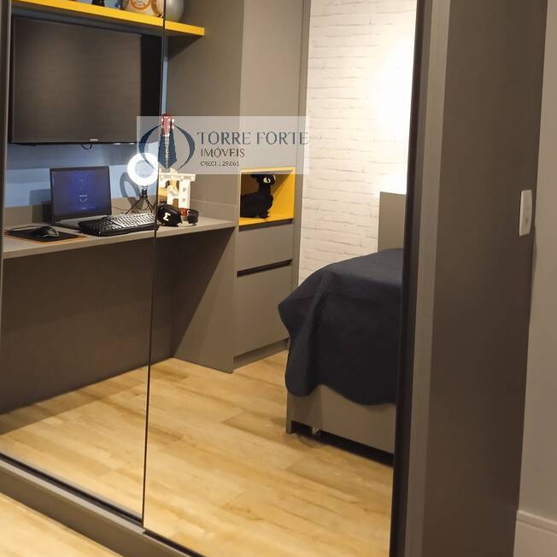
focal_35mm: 41
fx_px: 746
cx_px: 223
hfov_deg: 40.7
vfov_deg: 39.9
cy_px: 145
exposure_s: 1/20
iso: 558
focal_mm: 3.43
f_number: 2.2
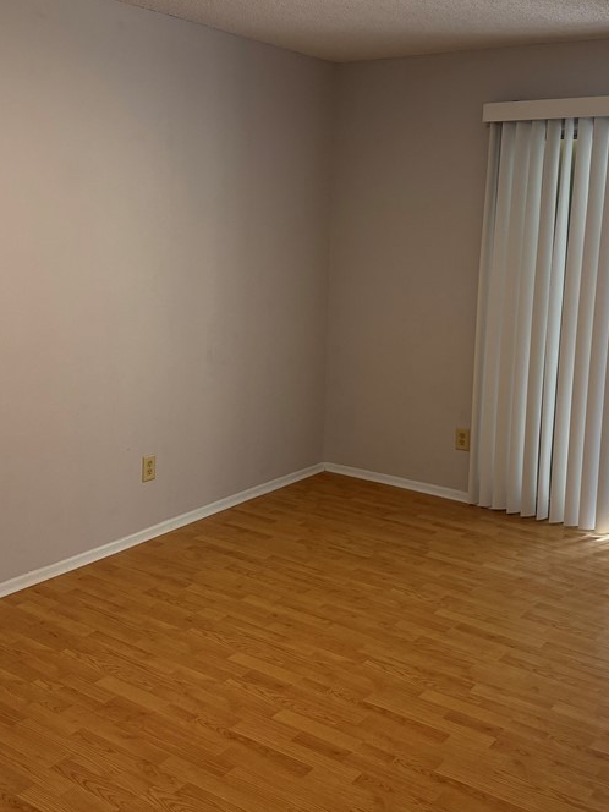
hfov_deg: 38.7
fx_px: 868
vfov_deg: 50.0
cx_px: 314
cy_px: 355
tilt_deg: -8.7
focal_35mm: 37
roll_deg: -1.4
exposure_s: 1/120
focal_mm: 6.76
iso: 250
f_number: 1.78
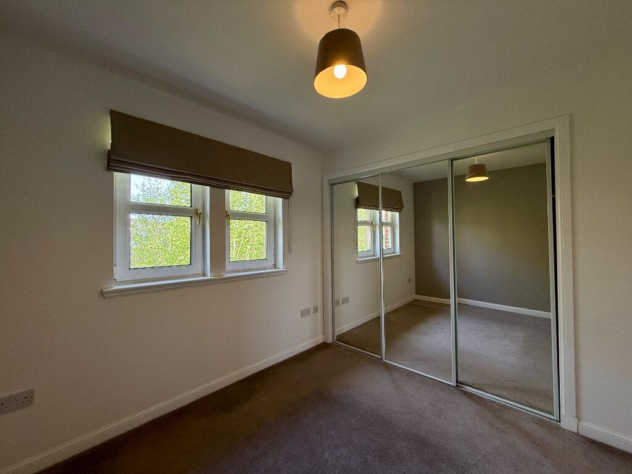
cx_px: 316
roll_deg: +0.2
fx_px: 256
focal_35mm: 14
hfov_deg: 102.1
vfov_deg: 85.7
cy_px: 237
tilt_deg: +0.6
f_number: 2.2
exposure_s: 1/100
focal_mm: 2.22
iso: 64
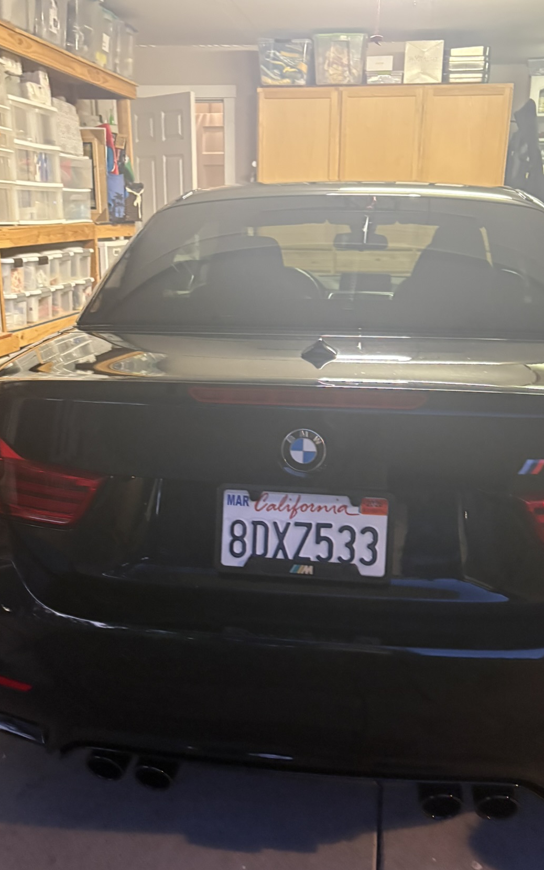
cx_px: 278
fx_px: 806
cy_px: 503
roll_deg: +1.1
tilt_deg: -17.9
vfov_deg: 56.4
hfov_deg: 37.3
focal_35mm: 34
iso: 500
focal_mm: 5.96
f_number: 1.6
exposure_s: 1/40
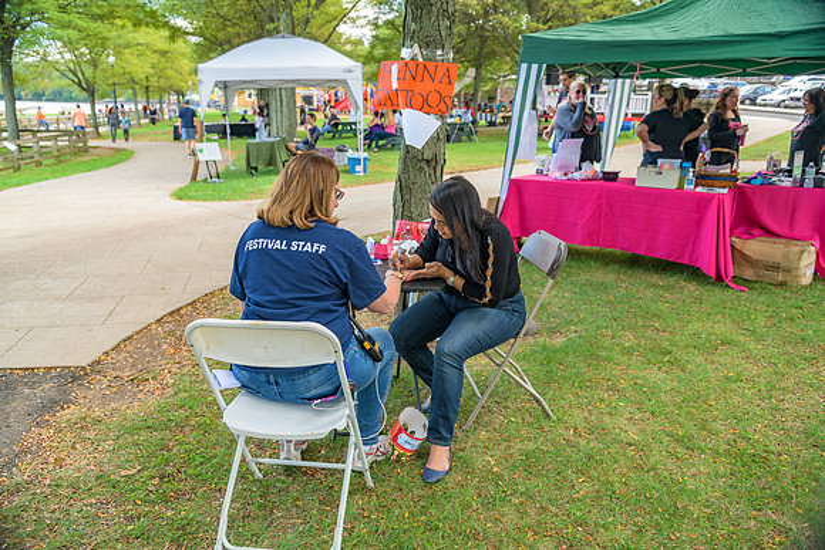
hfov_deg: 65.5
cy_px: 275
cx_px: 412
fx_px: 642
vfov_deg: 46.4
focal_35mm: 28
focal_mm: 28
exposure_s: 1/100
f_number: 4
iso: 400
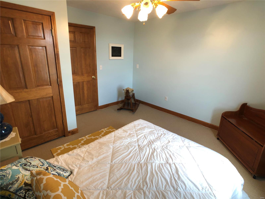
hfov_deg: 63.4
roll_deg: -1.0
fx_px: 214
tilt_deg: -16.5
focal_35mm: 28
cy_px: 100
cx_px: 132
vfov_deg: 49.7
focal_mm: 4
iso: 64
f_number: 1.8
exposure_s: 1/47
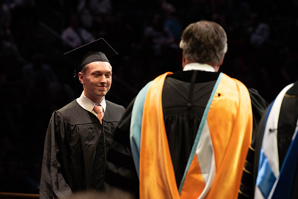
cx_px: 131
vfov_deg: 7.5
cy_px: 92
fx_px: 1515
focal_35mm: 183
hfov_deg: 11.2
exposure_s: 1/320
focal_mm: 160
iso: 1600
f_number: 4.5
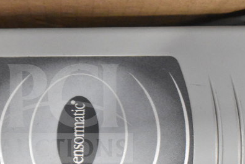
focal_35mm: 88
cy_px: 113
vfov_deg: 15.5
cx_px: 63
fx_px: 599
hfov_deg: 22.9
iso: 11400
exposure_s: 1/60
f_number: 4.8
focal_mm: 38
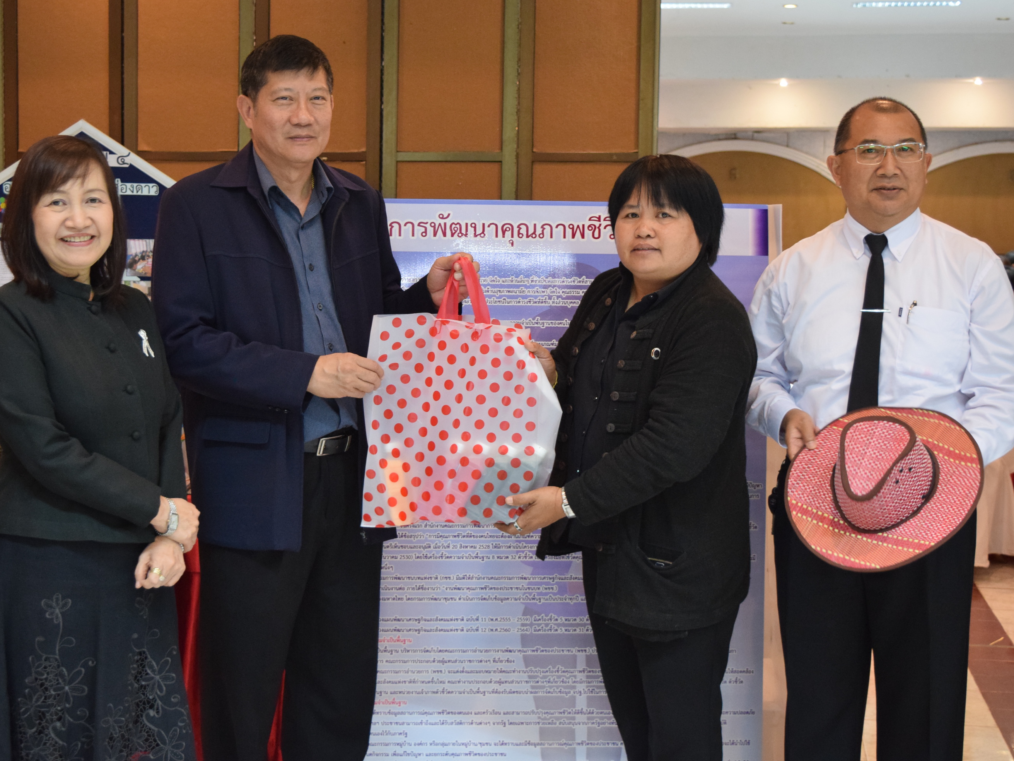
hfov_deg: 34.3
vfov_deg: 26.1
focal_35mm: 56
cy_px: 380
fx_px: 1641
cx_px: 451
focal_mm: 34
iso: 1600
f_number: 5
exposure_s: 1/13
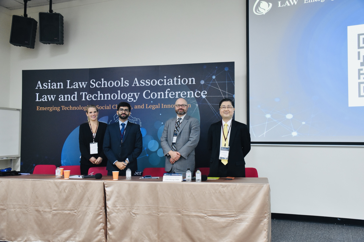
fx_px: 364
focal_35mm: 36
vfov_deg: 36.9
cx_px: 182
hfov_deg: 53.1
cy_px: 121
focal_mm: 24
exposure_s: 1/60
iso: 1600
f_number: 5
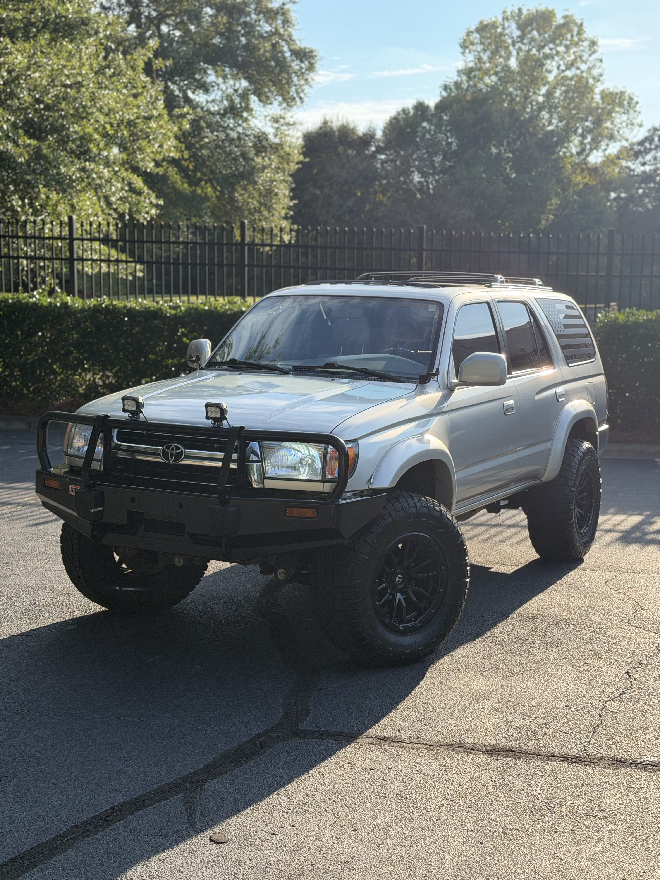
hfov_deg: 30.3
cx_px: 330
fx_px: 1220
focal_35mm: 48
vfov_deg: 39.7
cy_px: 440
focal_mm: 6.76
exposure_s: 1/2577
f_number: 1.78
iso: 100
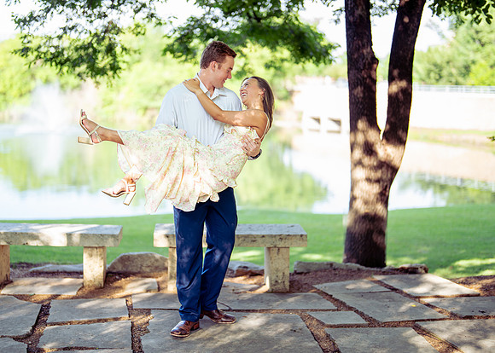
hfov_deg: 35.1
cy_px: 173
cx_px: 223
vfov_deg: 25.4
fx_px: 783
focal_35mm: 56
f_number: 1.2
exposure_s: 1/1000
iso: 200
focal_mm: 50
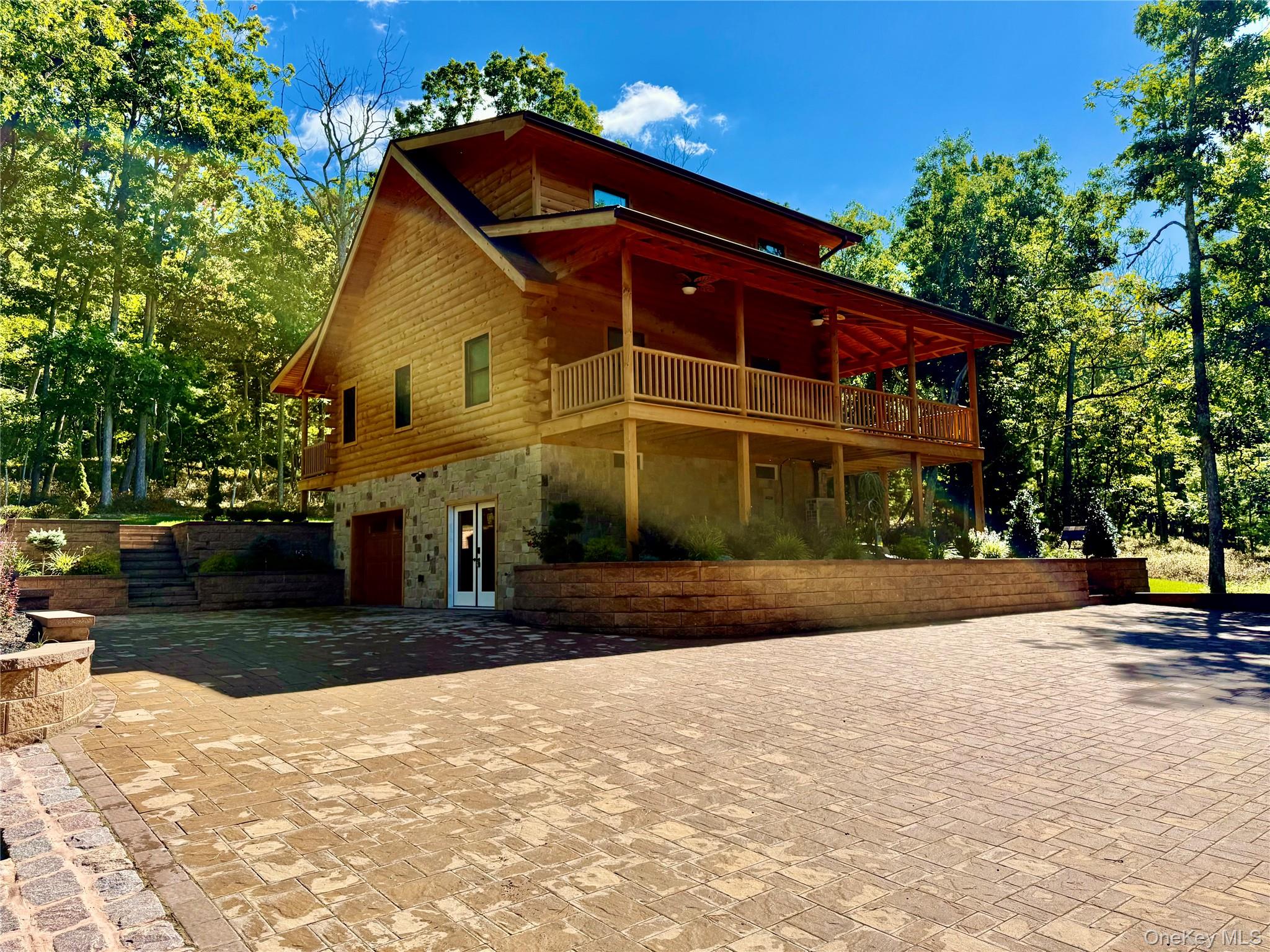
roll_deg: +1.2
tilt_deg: +5.7
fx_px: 881
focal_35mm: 24
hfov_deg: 71.6
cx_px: 635
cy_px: 476
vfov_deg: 56.8
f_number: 1.78
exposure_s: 1/3425
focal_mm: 6.76
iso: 80
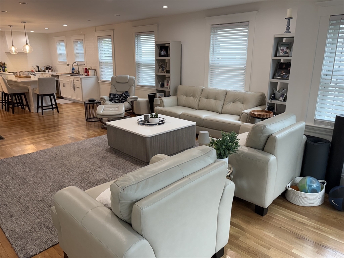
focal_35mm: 26
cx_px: 172
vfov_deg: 53.1
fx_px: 258
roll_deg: +0.1
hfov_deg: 67.3
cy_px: 129
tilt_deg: -15.3
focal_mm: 5.96
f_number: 1.6
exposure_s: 1/120
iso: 100
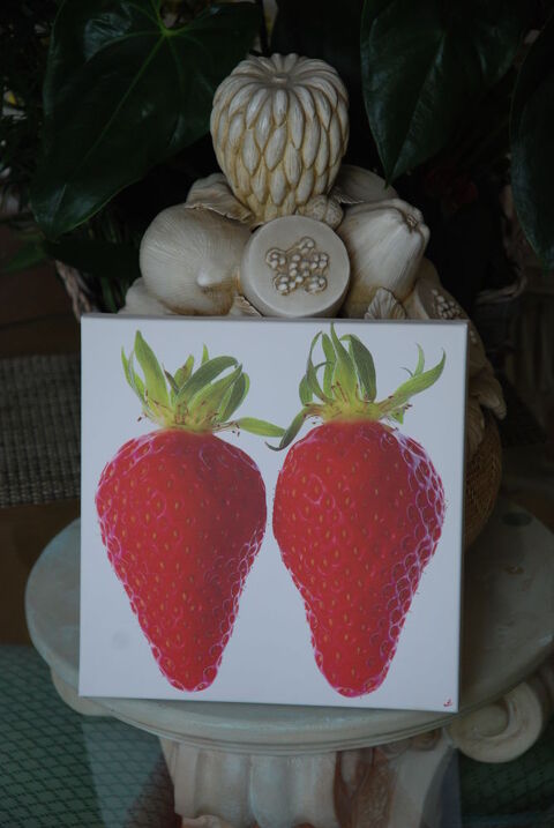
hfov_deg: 13.1
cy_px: 414
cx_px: 277
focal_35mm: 105
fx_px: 2417
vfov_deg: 19.4
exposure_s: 1/125
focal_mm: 70
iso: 360
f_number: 4.5
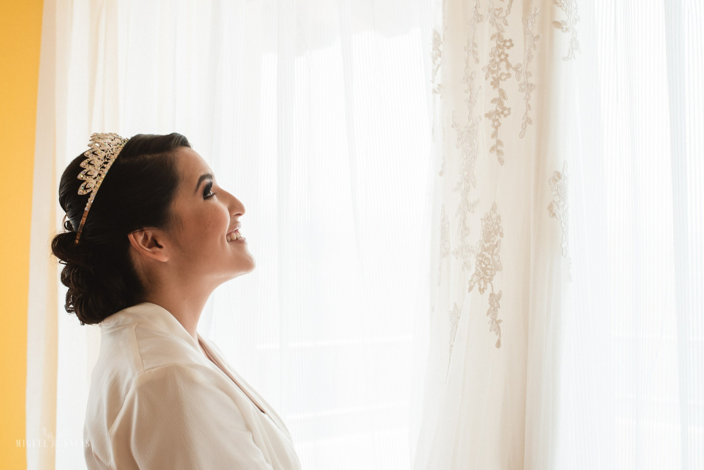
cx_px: 352
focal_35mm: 50
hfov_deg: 39.6
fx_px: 978
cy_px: 235
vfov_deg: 27.0
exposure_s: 1/100
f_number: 7.1
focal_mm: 50
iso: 400
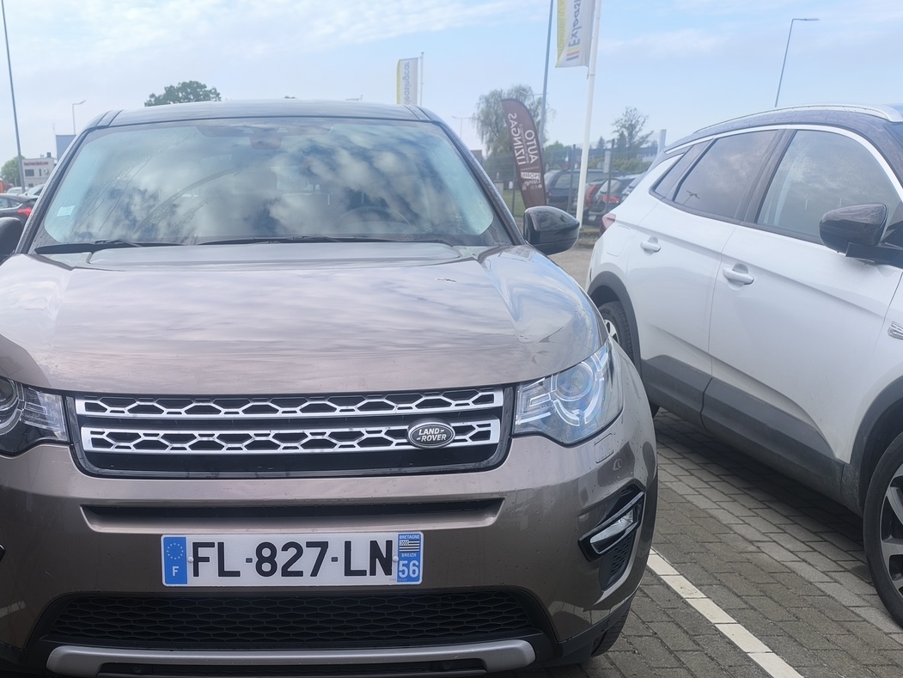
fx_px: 913
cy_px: 510
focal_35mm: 35
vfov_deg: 39.6
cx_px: 240
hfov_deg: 50.7
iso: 50
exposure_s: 1/339
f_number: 1.65
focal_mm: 6.14
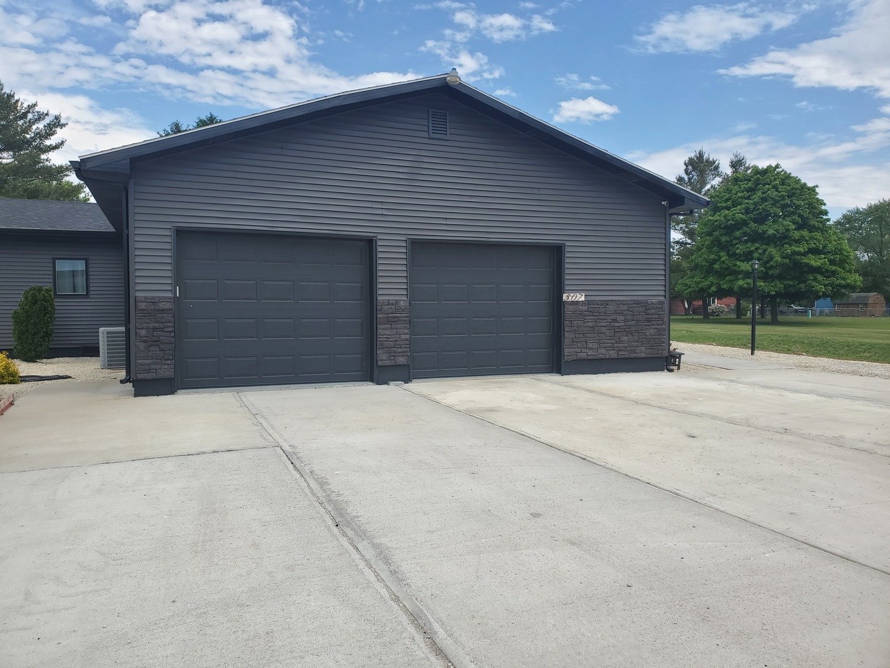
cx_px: 445
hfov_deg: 67.3
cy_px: 334
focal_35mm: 26
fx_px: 668
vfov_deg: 53.1
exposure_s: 1/1133
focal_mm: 4.3
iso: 50
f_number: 2.4
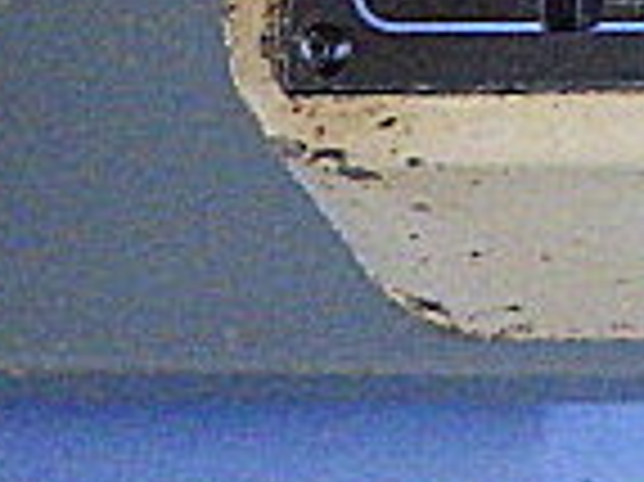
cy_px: -496
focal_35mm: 152
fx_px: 2825
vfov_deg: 9.1
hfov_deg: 11.8
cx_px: 1229
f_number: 3.8
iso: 1000
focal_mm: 6.1
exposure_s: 1/50
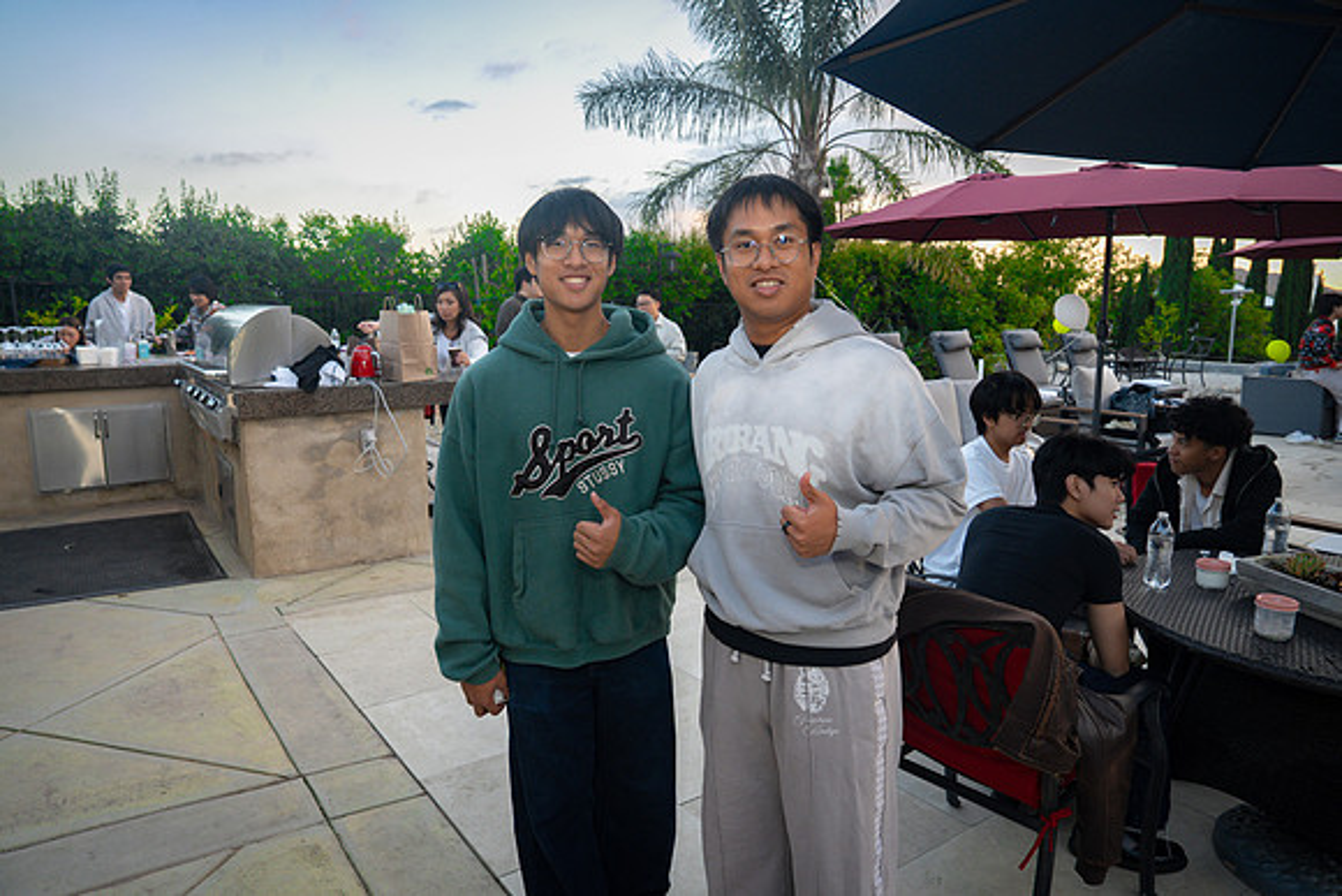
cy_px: 448
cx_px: 671
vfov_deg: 53.2
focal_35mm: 24
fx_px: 895
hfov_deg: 73.7
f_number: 5
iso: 640
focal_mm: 24
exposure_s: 1/160
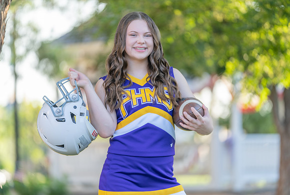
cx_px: 147
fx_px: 1497
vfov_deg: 7.5
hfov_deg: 11.1
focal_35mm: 185
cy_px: 97
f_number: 2.8
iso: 200
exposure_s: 1/320
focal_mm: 174
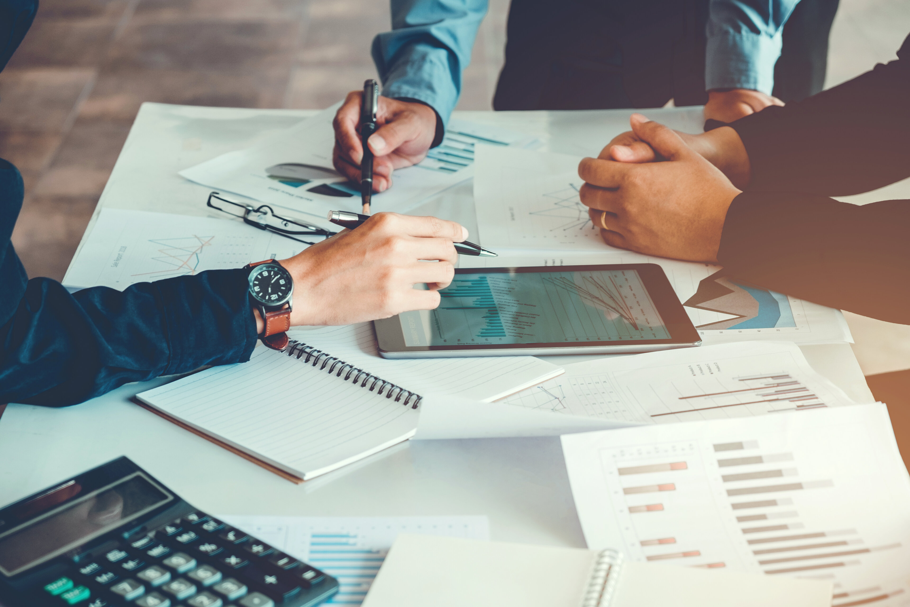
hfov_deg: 24.5
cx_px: 455
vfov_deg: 16.5
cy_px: 304
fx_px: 2098
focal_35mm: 83
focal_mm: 55
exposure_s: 1/60
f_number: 4
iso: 200
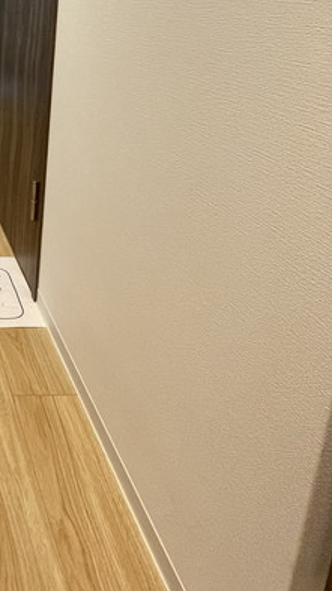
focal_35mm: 31
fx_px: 486
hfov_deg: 29.5
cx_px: -111
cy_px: 86
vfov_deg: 56.1
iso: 320
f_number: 2.4
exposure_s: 1/50
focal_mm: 1.55
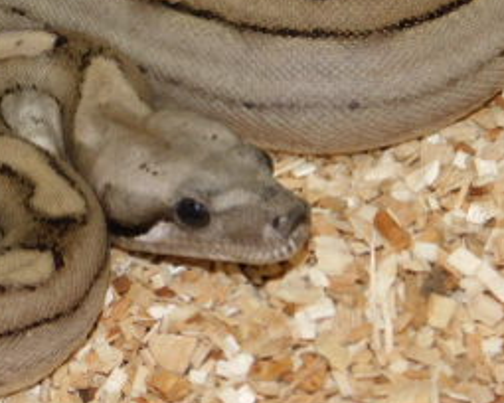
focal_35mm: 362
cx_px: 4
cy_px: 2
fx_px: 5400
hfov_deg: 5.3
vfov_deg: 4.3
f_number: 5.1
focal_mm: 26.3
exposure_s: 1/60
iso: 200
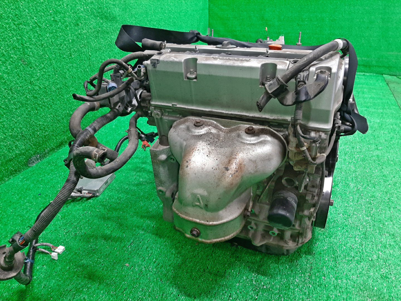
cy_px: 150
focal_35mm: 26
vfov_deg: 53.1
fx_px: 301
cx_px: 200
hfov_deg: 67.3
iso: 167
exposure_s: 1/50
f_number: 1.7
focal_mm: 3.93
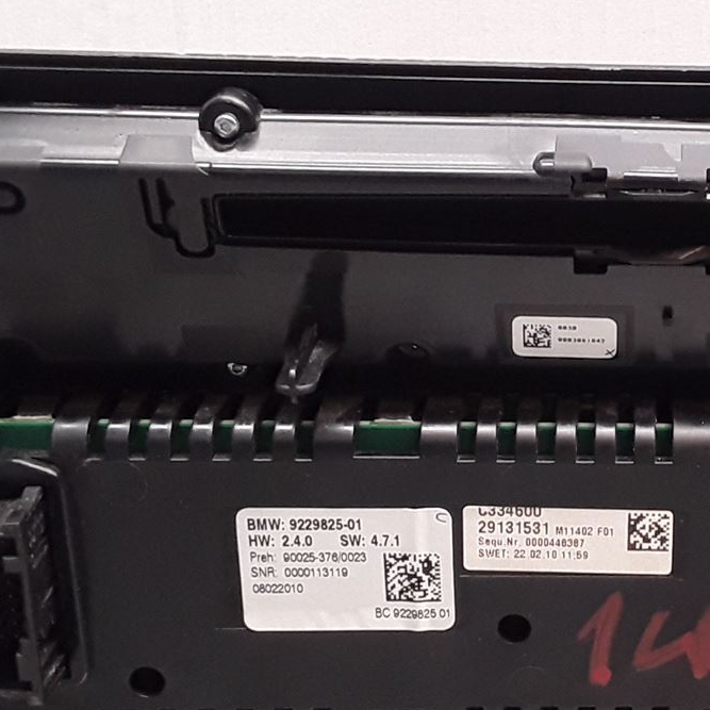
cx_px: 734
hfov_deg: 21.8
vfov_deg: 22.7
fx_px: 1764
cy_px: 432
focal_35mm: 76
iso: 100
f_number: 1.9
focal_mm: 2.91
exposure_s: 1/50
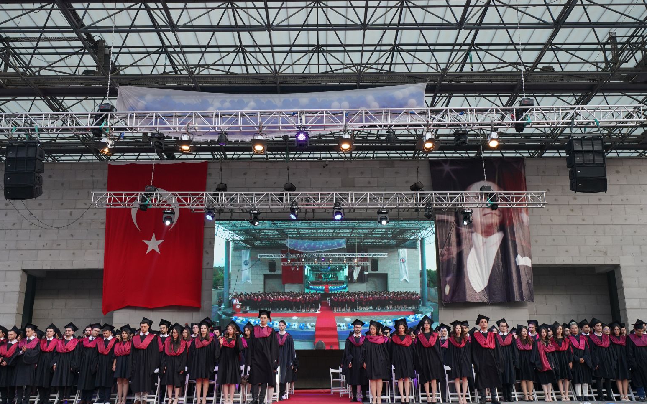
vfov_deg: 34.4
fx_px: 652
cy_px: 199
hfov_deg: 52.7
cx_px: 324
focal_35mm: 37
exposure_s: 1/160
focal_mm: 24
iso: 400
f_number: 4
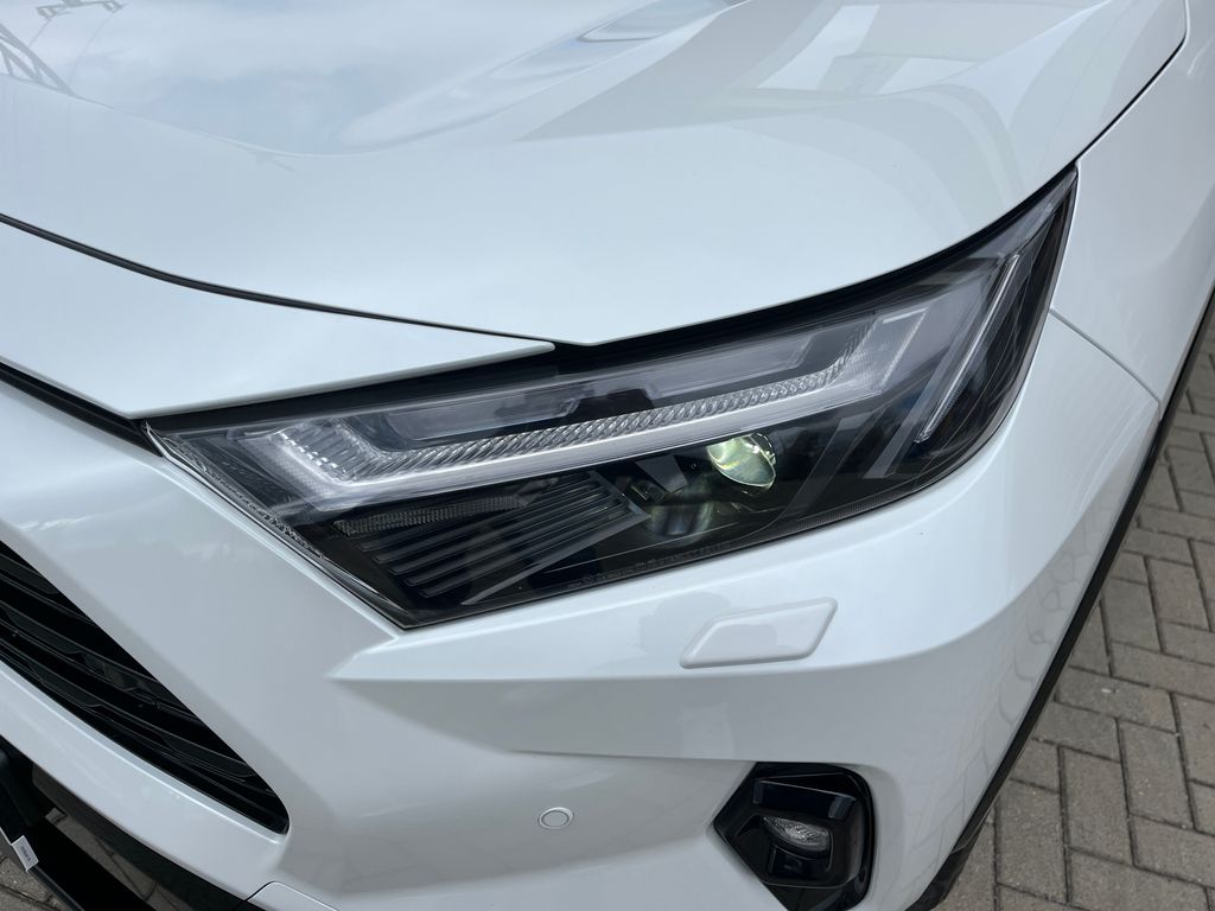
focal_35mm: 26
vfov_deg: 53.1
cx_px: 608
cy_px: 456
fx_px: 913
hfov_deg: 67.3
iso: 50
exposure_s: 1/4651
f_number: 1.6
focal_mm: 5.1
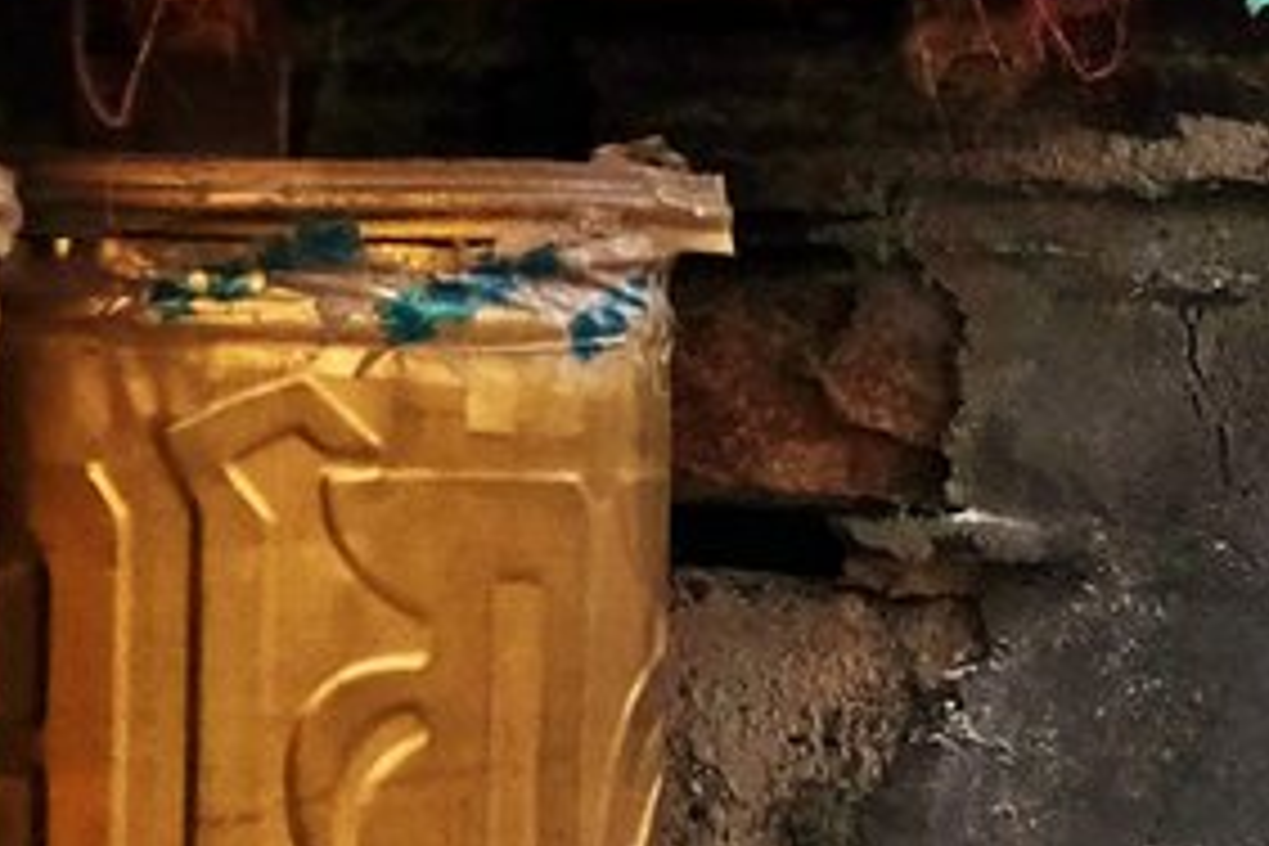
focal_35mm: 358
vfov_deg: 3.8
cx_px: 1724
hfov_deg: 5.7
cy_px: 612
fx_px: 12619
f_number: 4.5
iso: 400
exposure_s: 1/500
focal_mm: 37.4
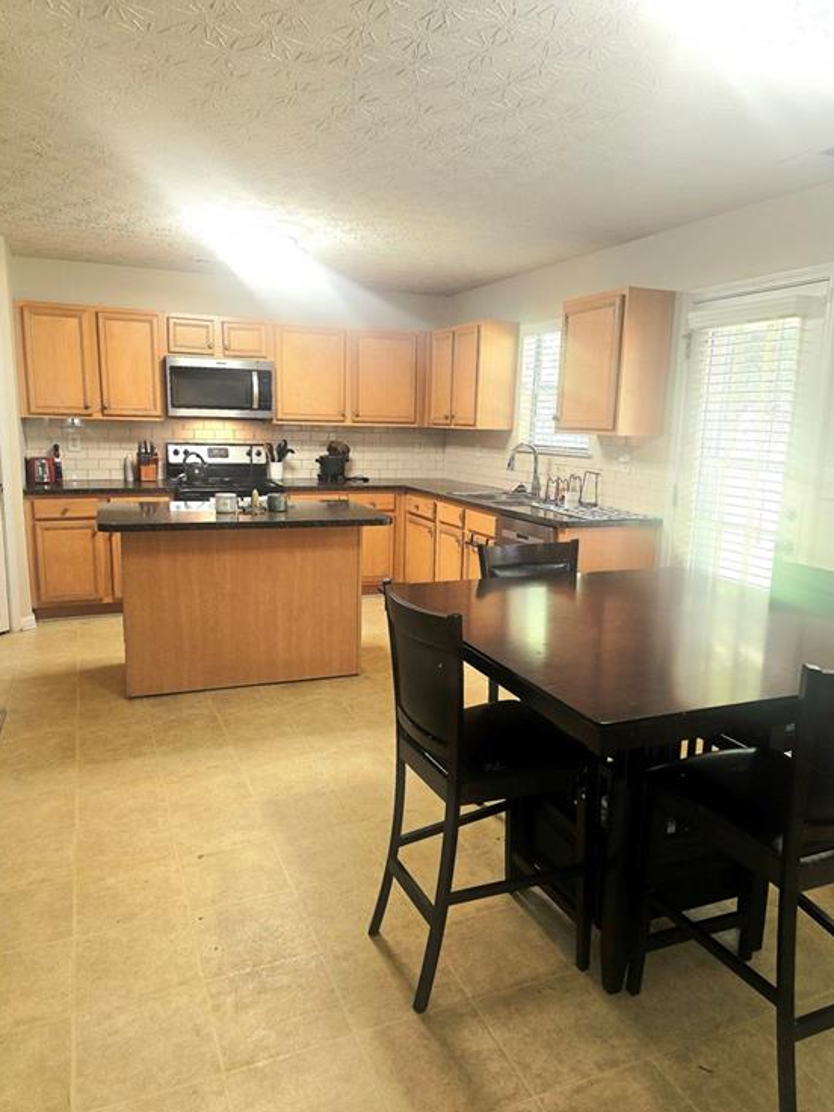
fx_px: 771
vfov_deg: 71.6
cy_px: 554
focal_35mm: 24
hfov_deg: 56.8
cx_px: 422
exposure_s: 1/60.2
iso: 100
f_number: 1.7
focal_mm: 6.3
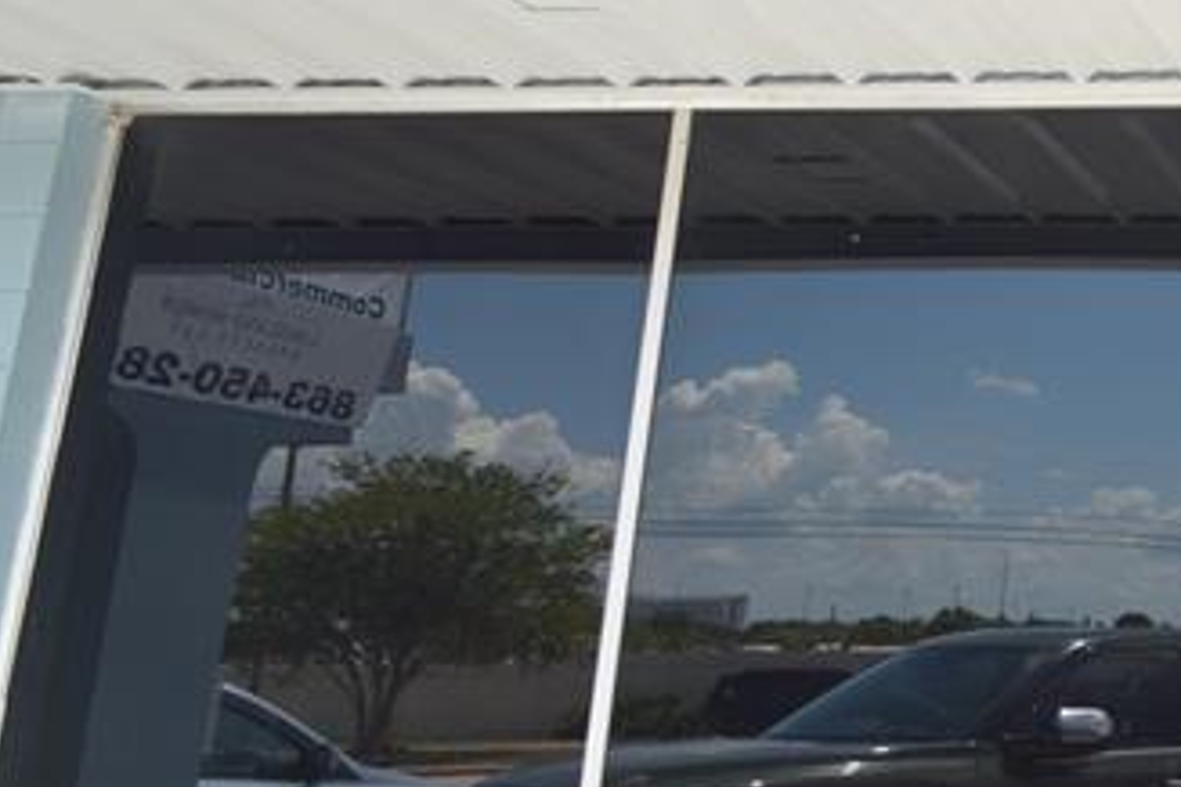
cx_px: 1611
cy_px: 278
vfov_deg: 28.5
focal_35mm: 47
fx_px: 1542
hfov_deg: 30.7
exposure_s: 1/200
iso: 100
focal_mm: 10
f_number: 5.6
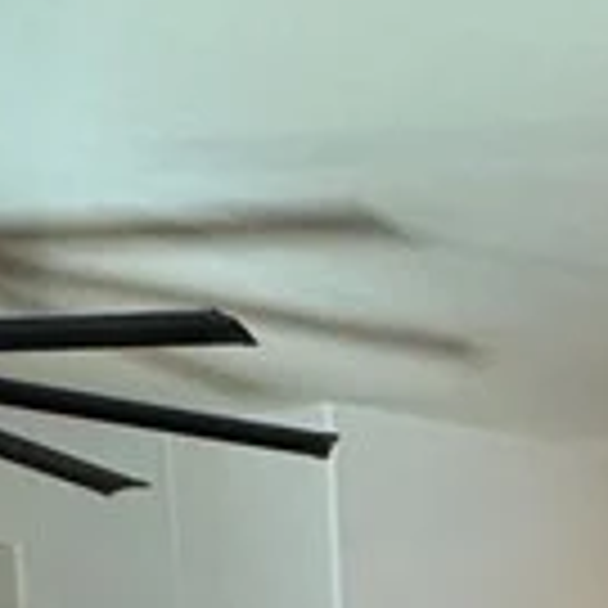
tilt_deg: -9.1
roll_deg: -0.6
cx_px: 1166
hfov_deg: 15.3
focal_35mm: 94
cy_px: 1063
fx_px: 1868
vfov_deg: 16.0
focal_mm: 2.22
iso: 400
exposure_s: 1/60
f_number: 2.2
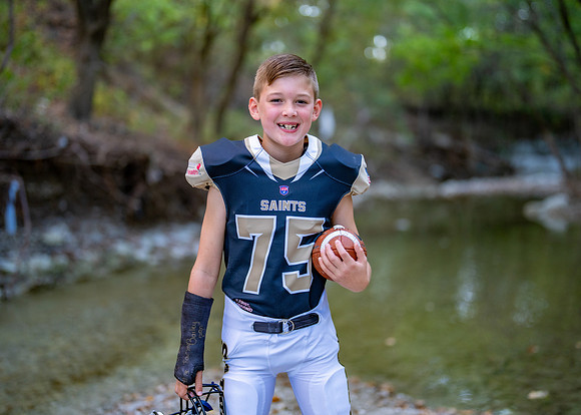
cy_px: 205
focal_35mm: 54
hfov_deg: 36.4
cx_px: 291
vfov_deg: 26.4
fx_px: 883
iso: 500
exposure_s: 1/500
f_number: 1.2
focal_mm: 50
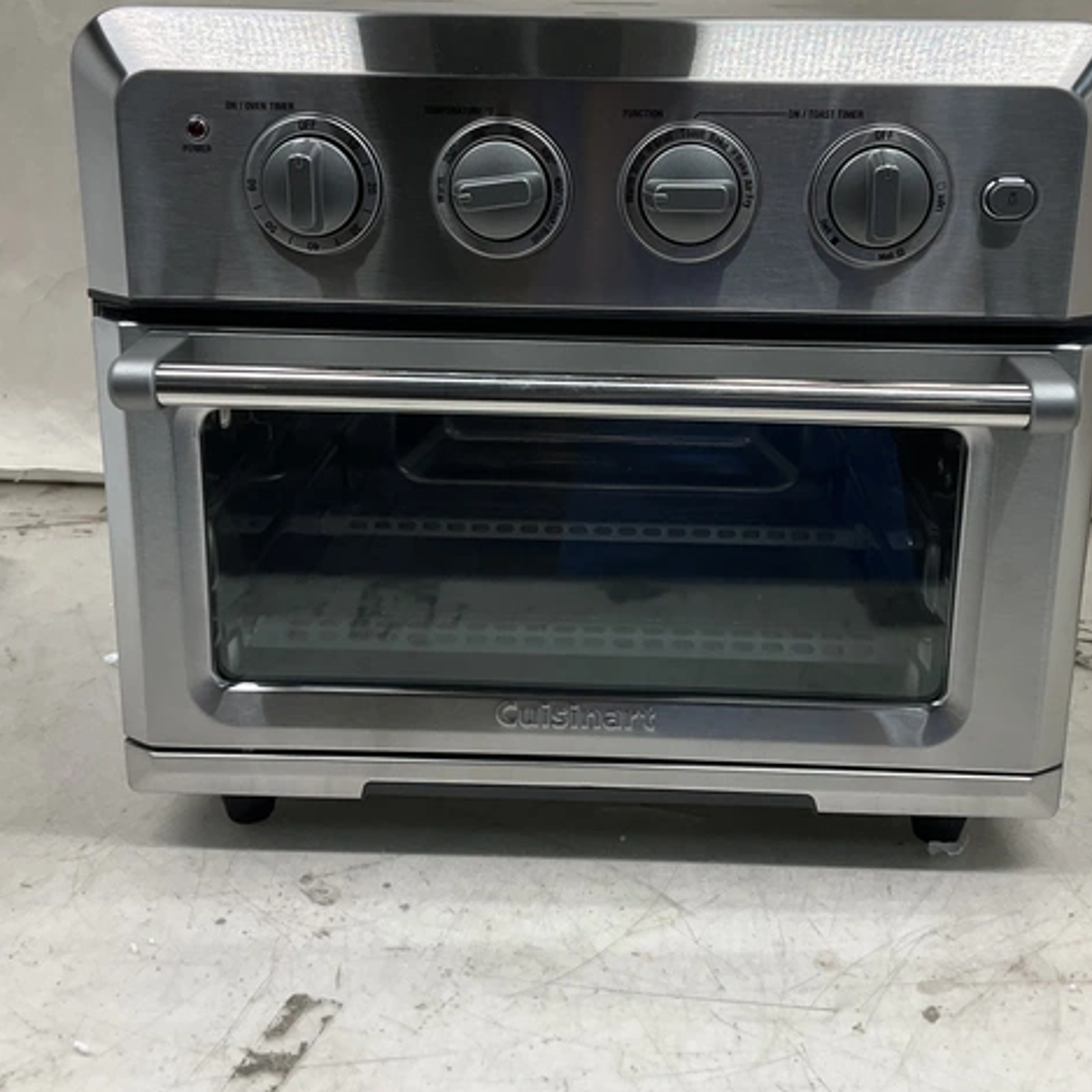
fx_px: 1463
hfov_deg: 40.9
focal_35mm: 41
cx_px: 601
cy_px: 439
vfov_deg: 40.7
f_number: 1.8
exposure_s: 1/120
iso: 50
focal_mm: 3
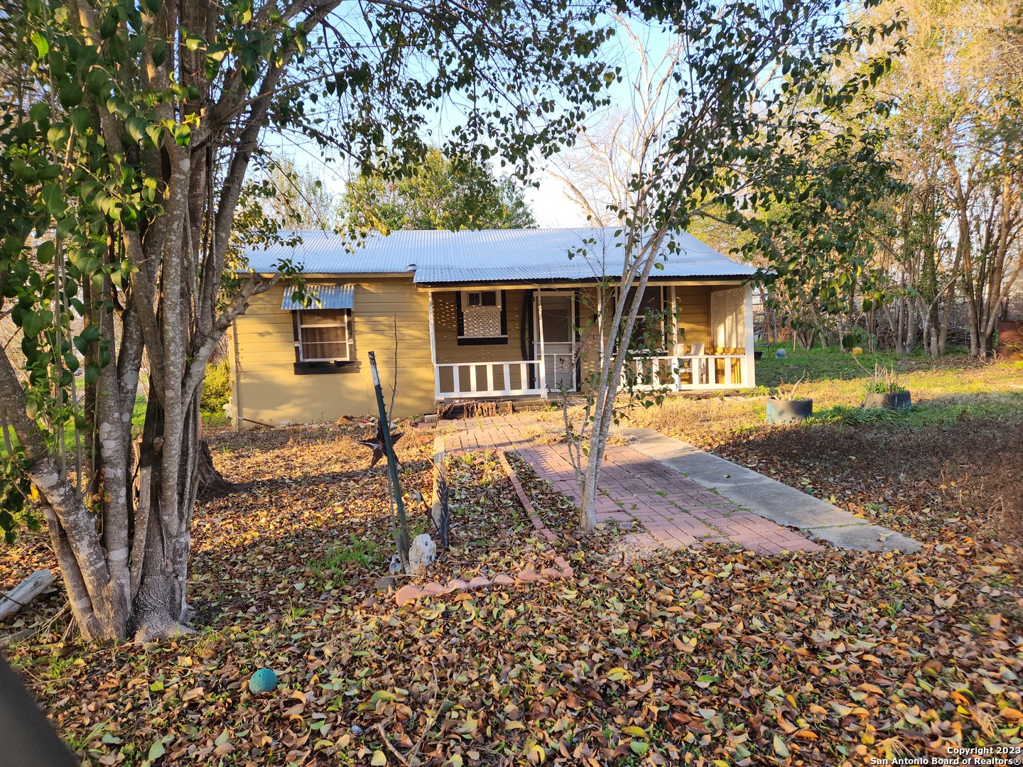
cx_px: 512
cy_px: 384
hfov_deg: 73.9
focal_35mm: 23
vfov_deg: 58.9
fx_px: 680
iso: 20
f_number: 1.8
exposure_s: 1/144
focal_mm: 5.4
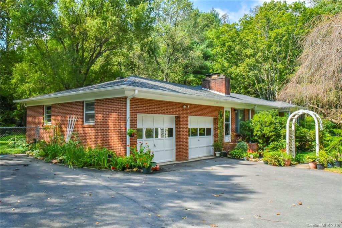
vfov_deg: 43.6
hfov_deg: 61.9
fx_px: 285
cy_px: 114
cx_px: 171
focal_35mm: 30
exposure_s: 1/320
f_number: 18
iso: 4000
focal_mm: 30
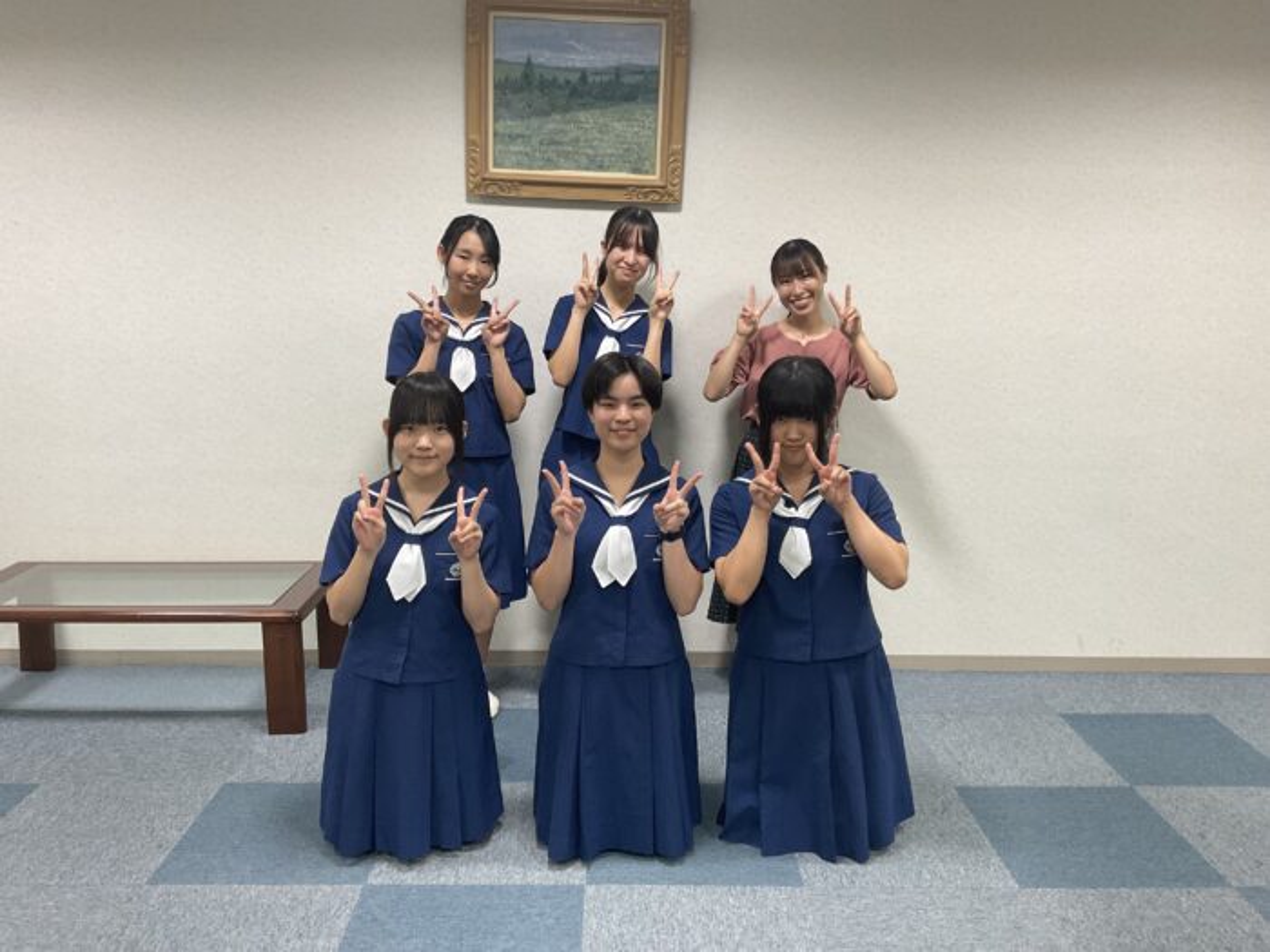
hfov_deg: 61.7
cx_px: 635
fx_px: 1064
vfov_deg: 48.2
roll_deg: +1.3
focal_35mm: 29
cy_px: 476
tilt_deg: -11.0
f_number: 1.8
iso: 64
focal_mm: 3
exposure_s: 1/60
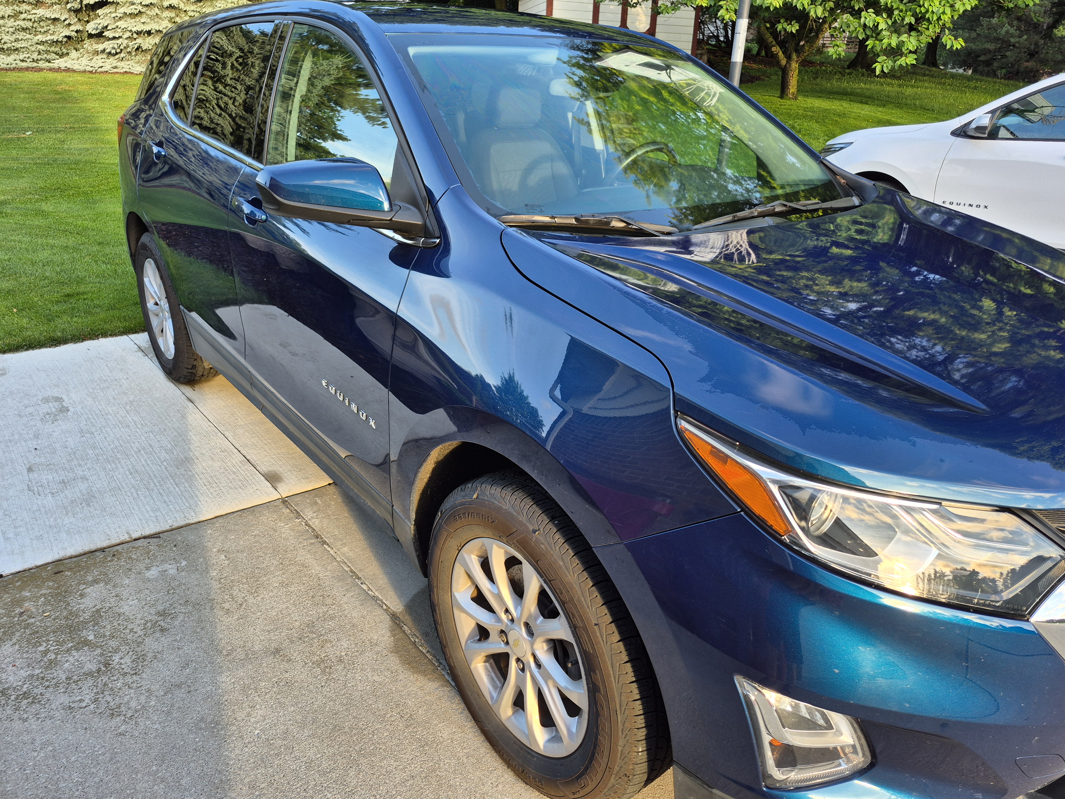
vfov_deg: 58.9
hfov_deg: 73.9
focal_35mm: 23
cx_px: 532
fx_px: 708
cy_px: 400
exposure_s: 1/180
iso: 50
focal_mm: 5.4
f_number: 1.8
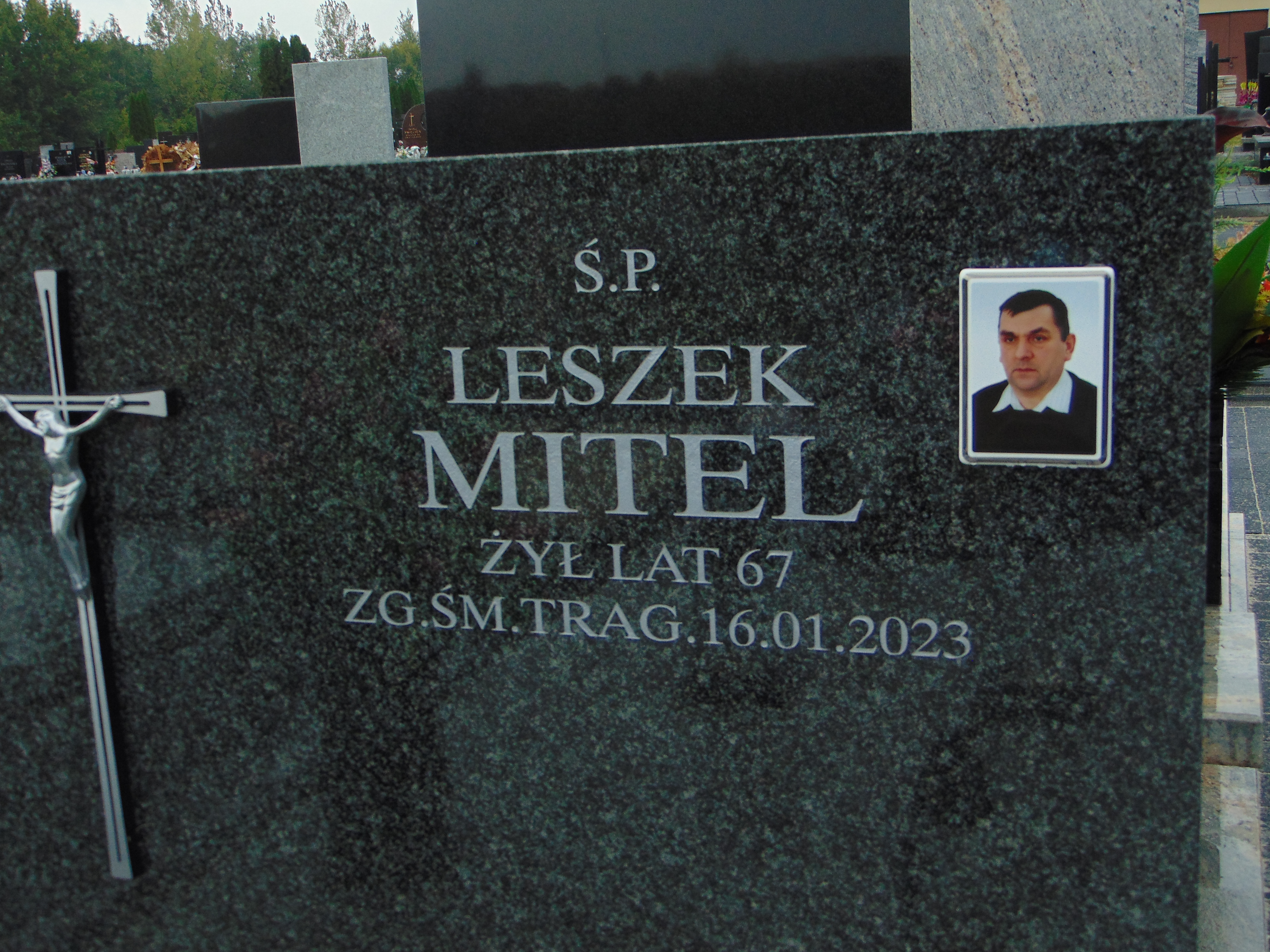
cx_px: 635
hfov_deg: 43.9
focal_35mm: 43
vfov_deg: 33.6
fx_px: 1578
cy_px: 481
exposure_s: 1/320
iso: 80
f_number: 3.3
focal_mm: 7.6
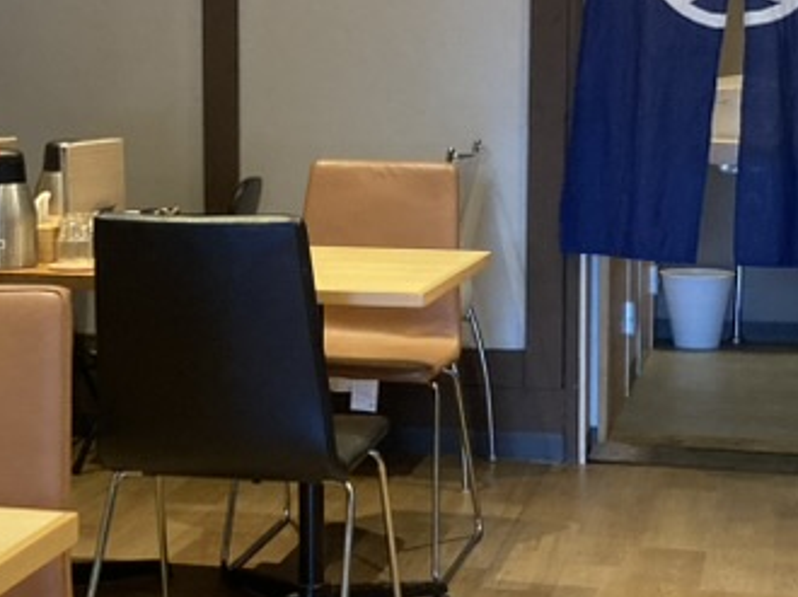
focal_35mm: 87
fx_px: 2004
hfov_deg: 22.5
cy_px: 261
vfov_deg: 16.9
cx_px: 310
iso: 250
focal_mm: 3.99
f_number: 1.8
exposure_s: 1/33
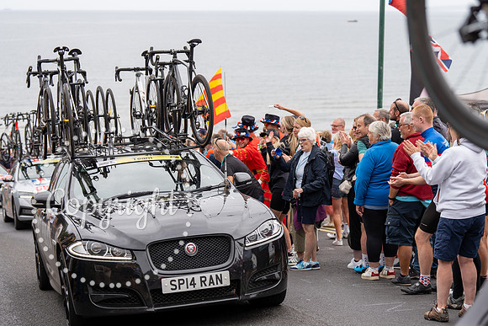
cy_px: 163
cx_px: 244
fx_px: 982
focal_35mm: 72
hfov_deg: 27.9
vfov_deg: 18.8
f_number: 3.5
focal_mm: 70
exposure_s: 1/1000
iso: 320
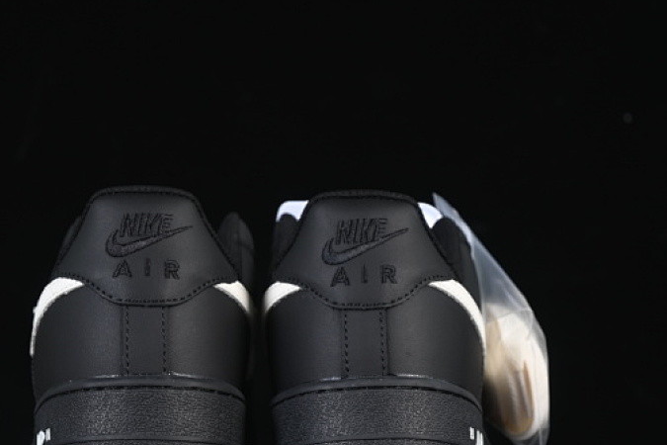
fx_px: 2223
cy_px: 274
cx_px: 265
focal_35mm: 120
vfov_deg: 11.4
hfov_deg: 17.0
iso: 160
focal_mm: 50
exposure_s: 1/50
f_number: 6.3
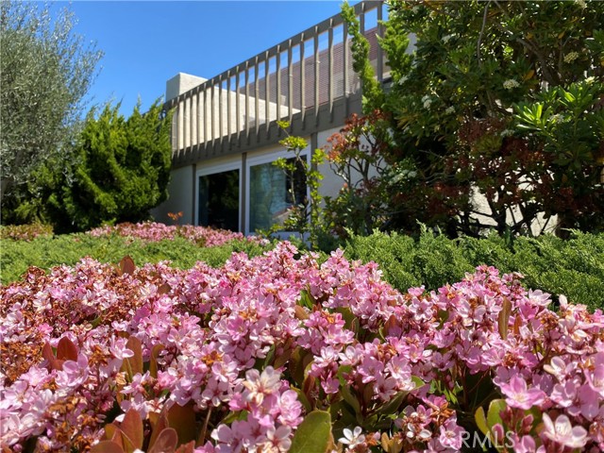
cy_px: 226
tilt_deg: +1.9
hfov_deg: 67.3
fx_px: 454
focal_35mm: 26
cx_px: 302
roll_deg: -1.5
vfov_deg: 53.1
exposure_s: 1/2222
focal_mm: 4.25
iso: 32
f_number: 1.8
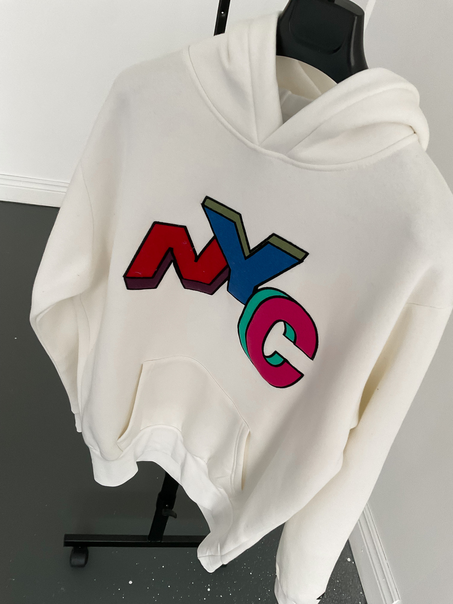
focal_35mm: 29
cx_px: 226
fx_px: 506
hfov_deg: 48.2
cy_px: 302
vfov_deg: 61.7
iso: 100
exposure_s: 1/60
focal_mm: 3
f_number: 1.8
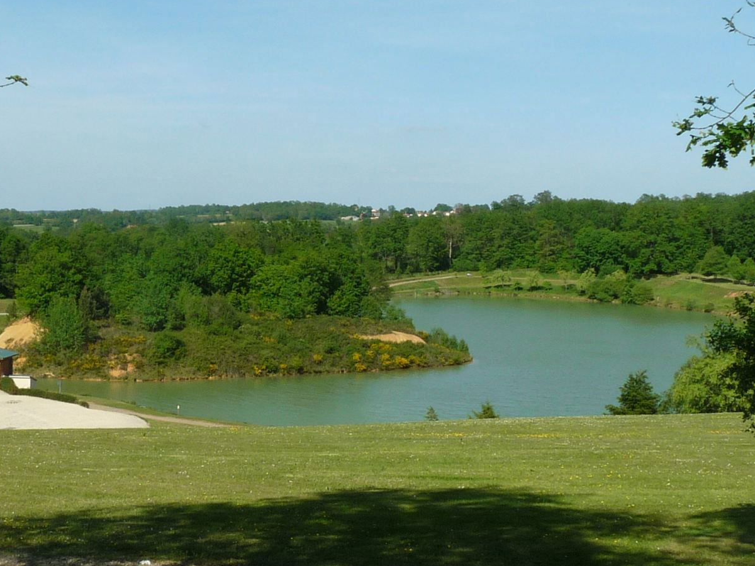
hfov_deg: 30.2
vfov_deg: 22.9
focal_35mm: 64
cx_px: 318
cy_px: 319
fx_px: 1396
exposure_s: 1/500
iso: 100
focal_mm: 4.8
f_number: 5.6
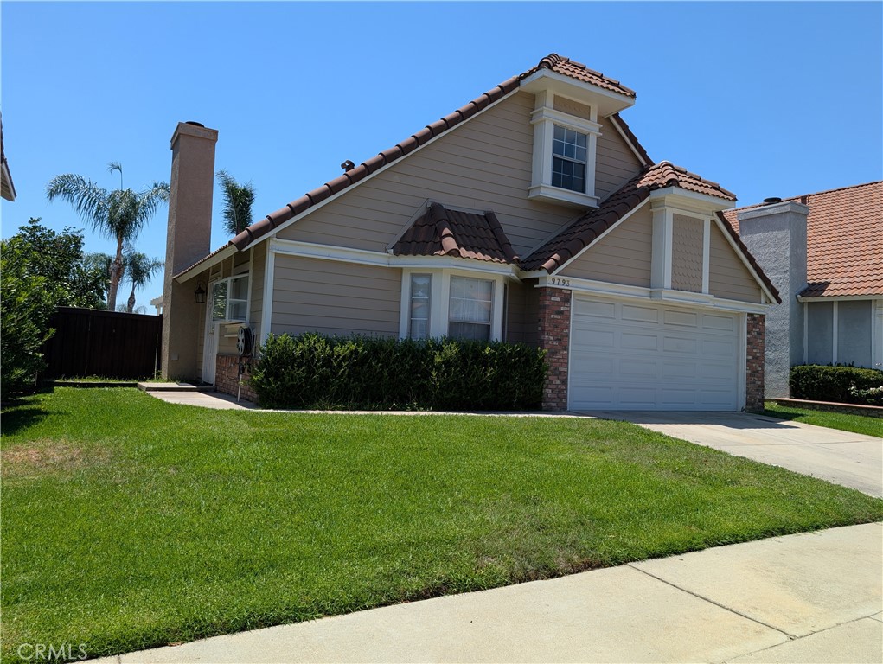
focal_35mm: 24
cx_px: 442
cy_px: 332
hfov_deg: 71.5
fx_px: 613
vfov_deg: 56.9
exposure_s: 1/992
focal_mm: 6.9
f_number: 1.68
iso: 21
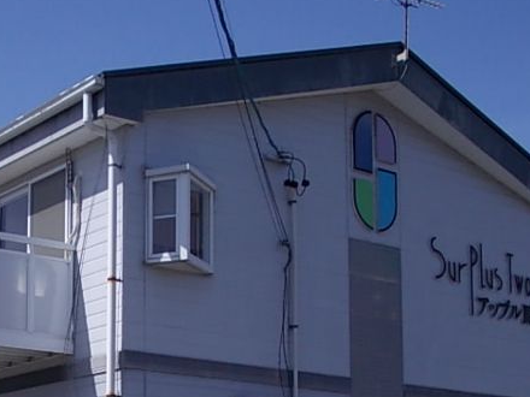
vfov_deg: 17.3
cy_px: 425
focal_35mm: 83
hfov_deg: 23.0
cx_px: 64
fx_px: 1271
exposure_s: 1/500
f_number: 6.2
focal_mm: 5.3
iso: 80
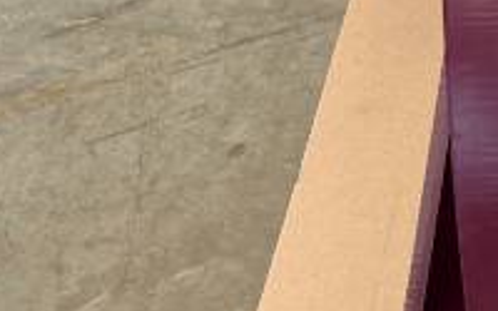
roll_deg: +0.8
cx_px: 981
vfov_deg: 9.1
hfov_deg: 13.0
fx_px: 1914
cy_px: -144
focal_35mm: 141
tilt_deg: -41.9
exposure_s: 1/319
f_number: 1.5
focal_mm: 5.7
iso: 50
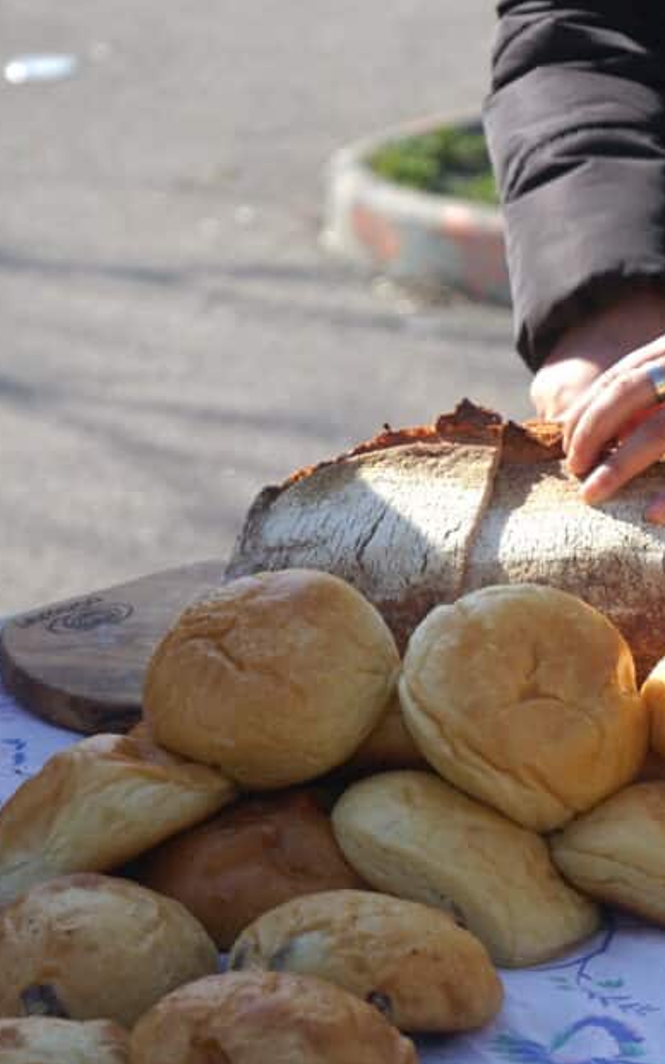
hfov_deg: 8.9
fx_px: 4264
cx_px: 646
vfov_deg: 14.2
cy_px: 455
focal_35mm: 147
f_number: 5.6
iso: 80
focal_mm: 70
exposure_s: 1/200
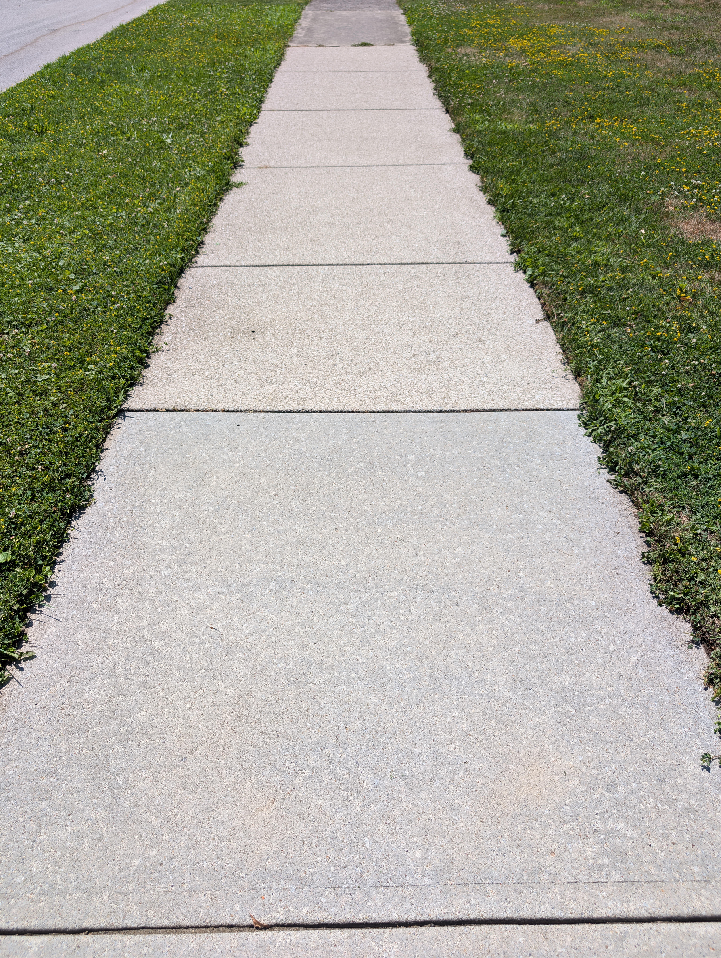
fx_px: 665
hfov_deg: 56.9
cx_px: 360
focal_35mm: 24
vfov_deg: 71.5
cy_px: 479
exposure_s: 1/808
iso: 19
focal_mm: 6.9
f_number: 1.68
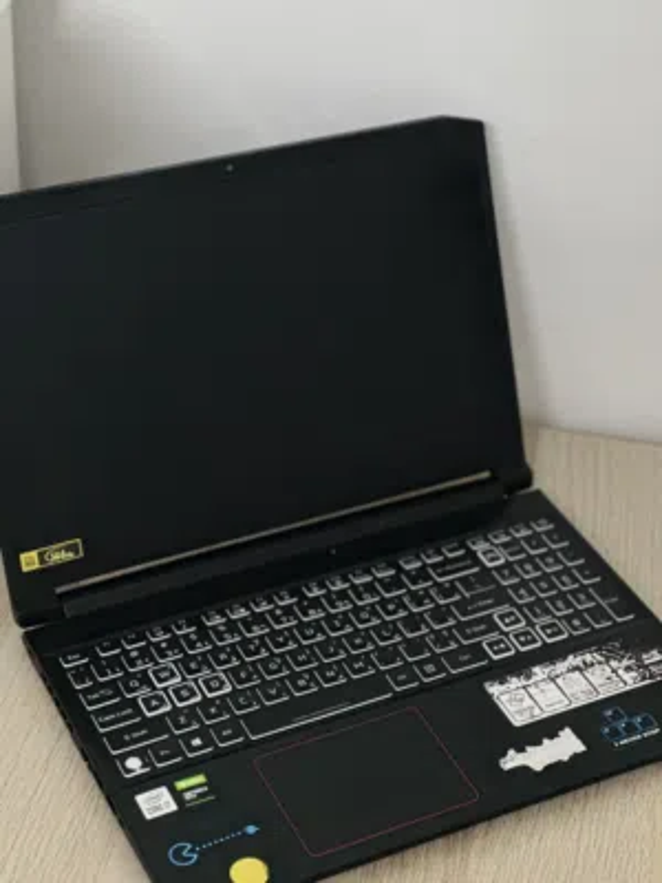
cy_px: 442
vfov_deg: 25.3
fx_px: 1963
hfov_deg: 19.1
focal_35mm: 77
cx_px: 331
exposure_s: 1/14
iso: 1000
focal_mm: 9
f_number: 2.8
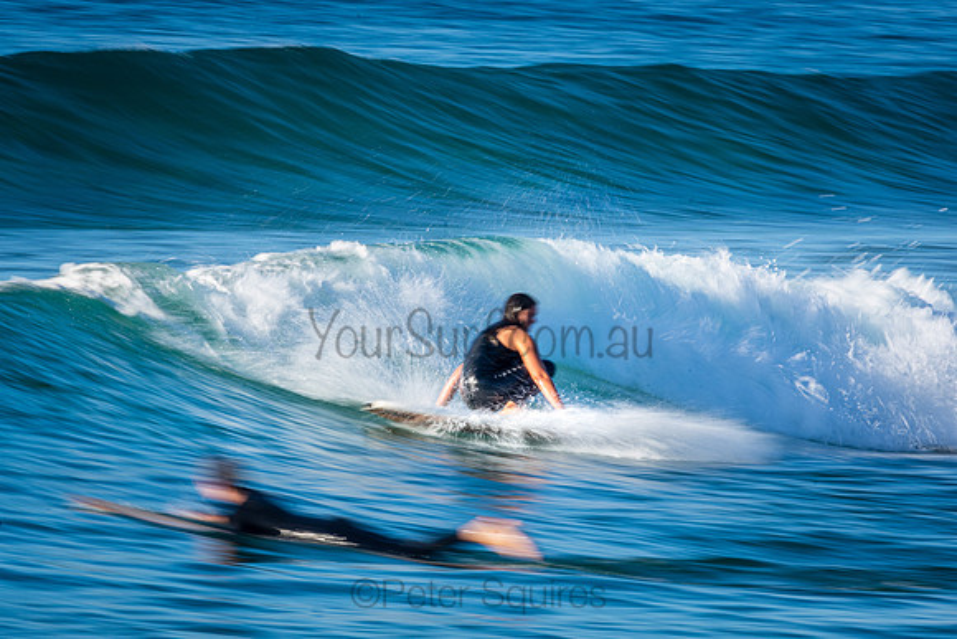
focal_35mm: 750
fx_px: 19941
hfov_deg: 2.7
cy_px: 320
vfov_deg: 1.8
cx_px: 478
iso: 100
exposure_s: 1/20
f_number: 25
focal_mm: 500
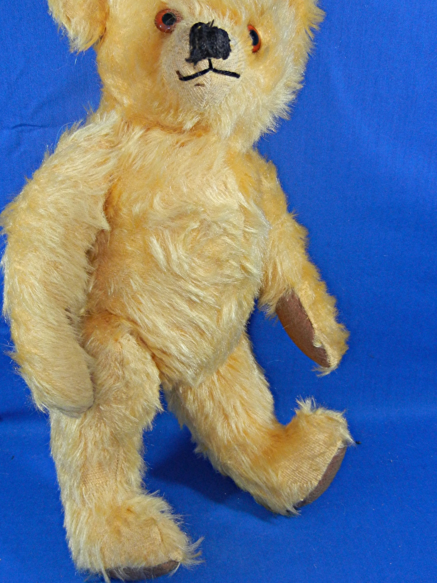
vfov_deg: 43.8
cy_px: 277
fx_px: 724
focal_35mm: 43
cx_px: 185
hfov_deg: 33.5
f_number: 3.5
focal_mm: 5.4
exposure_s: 1/30
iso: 200
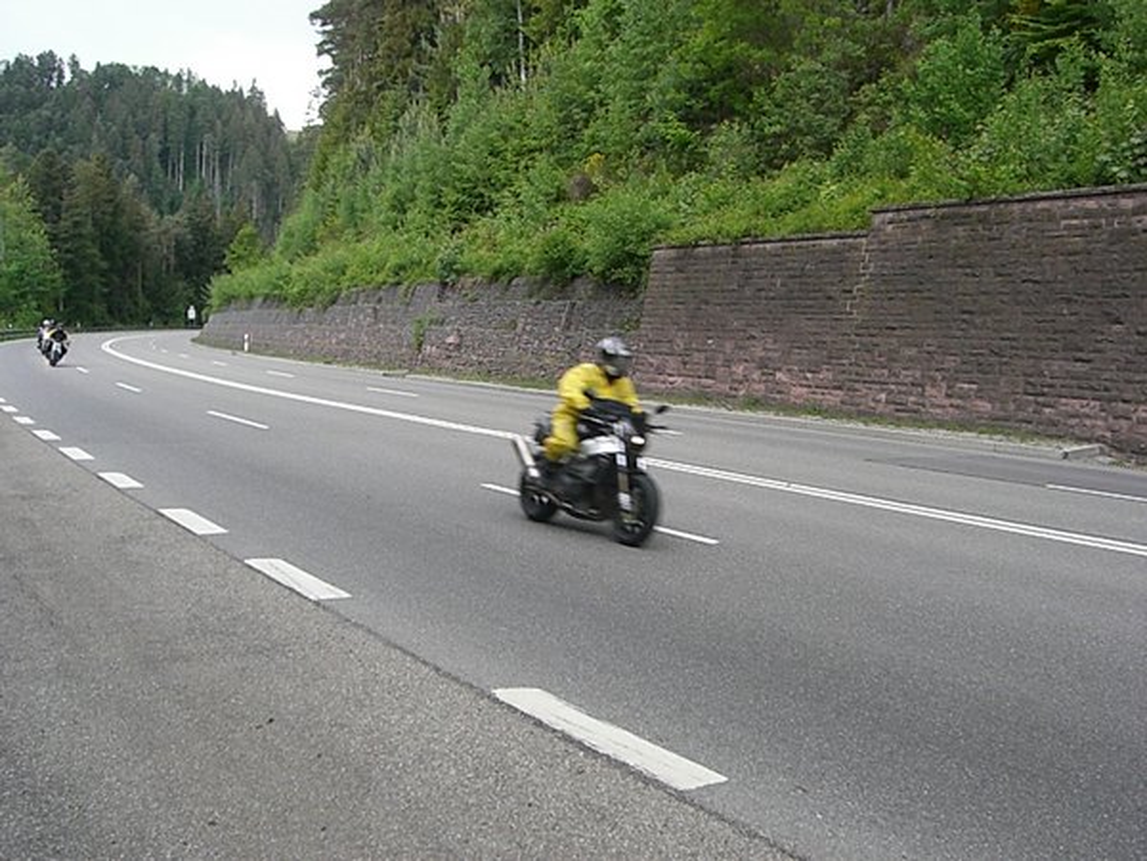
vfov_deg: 37.7
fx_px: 1259
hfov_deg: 49.0
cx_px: 574
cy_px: 430
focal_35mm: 38
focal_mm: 6.2
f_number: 4.3
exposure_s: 1/200
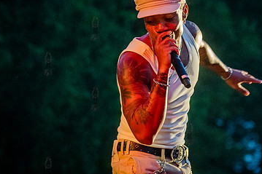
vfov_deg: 5.8
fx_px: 1724
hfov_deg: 8.7
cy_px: 42
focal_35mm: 237
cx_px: 163
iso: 4000
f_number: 4
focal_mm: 120
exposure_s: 1/400
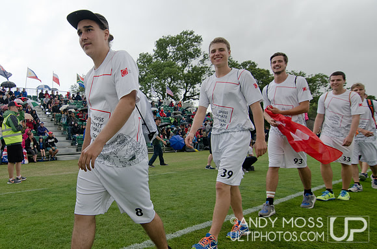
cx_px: 188
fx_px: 172
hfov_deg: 95.1
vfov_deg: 71.8
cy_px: 124
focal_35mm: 16
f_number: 4.5
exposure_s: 1/1250
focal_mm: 11
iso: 500
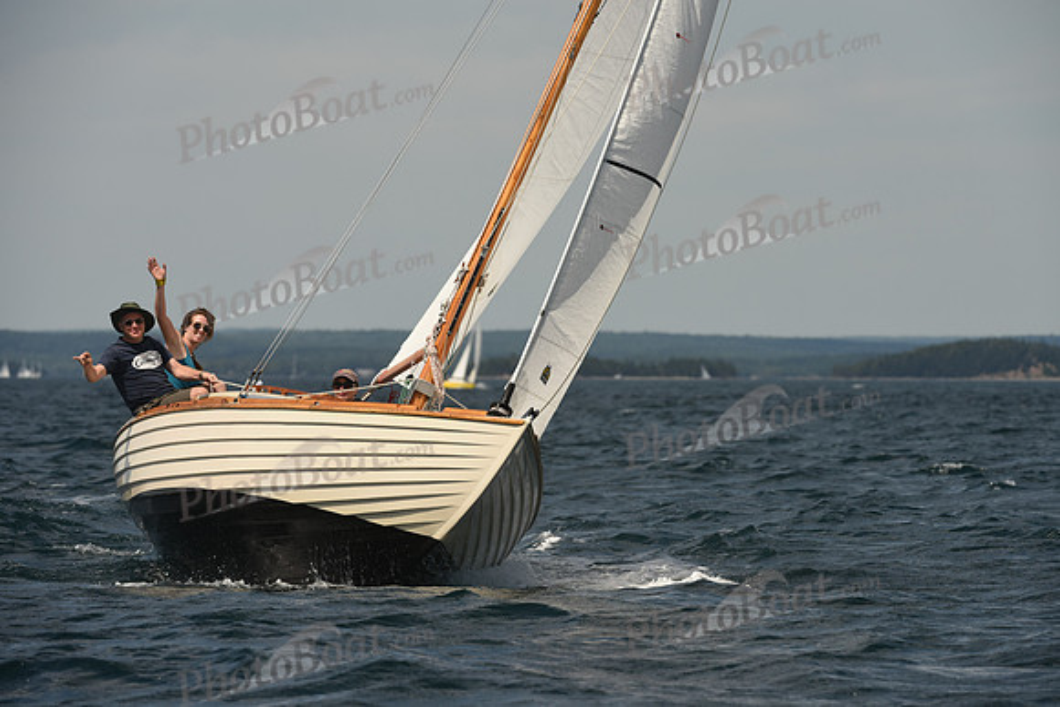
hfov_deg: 7.1
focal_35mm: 290
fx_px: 8540
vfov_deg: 4.7
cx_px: 530
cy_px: 354
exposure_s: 1/1000
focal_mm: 290
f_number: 7.1
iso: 250
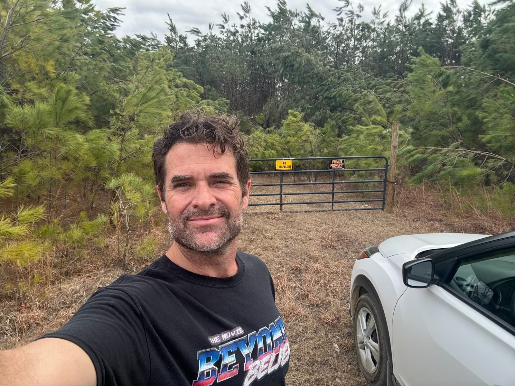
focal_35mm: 23
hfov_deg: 73.9
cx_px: 258
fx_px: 342
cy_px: 193
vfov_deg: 58.9
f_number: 1.9
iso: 25
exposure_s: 1/336
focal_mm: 2.69
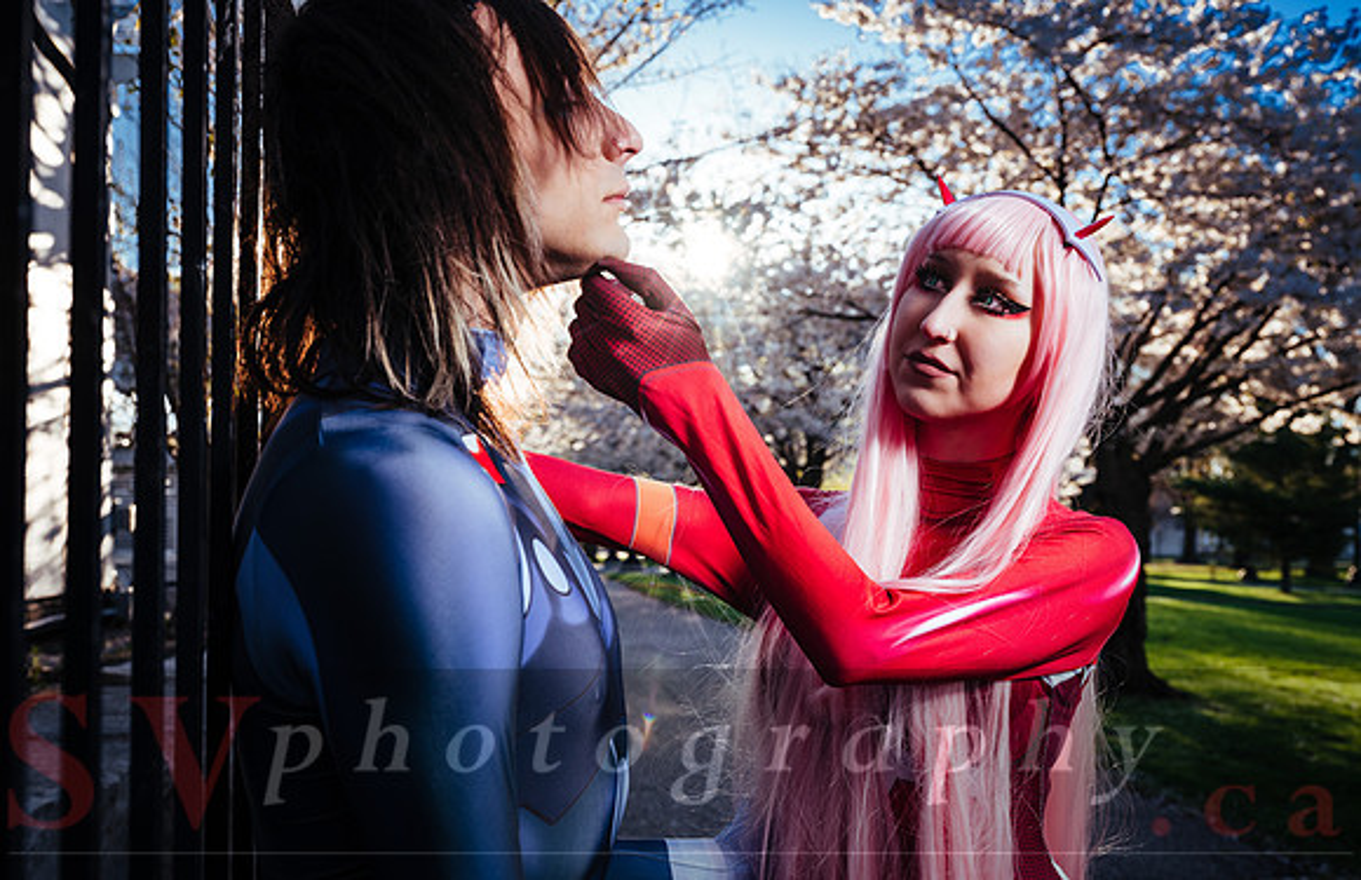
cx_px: 681
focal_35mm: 38
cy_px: 465
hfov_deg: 50.7
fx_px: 1436
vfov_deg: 34.1
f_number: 8
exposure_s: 1/125
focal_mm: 45.7
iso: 100
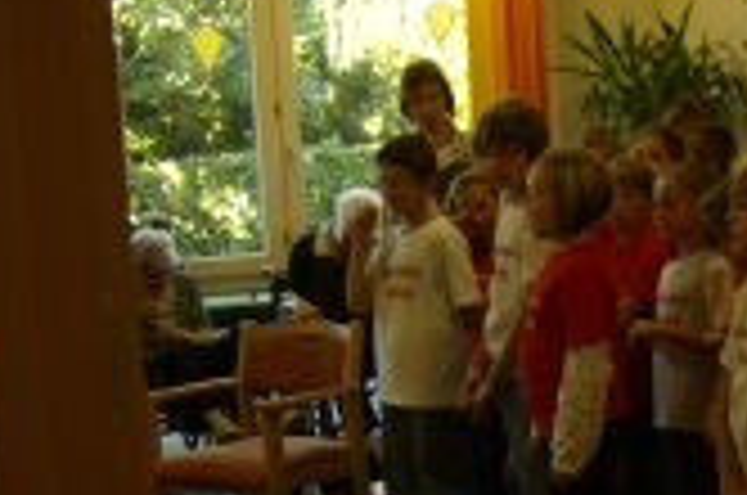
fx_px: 1636
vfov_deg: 16.9
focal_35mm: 79
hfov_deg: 25.2
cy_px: 484
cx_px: 612
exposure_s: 1/60
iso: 200
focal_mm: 6
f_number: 2.8
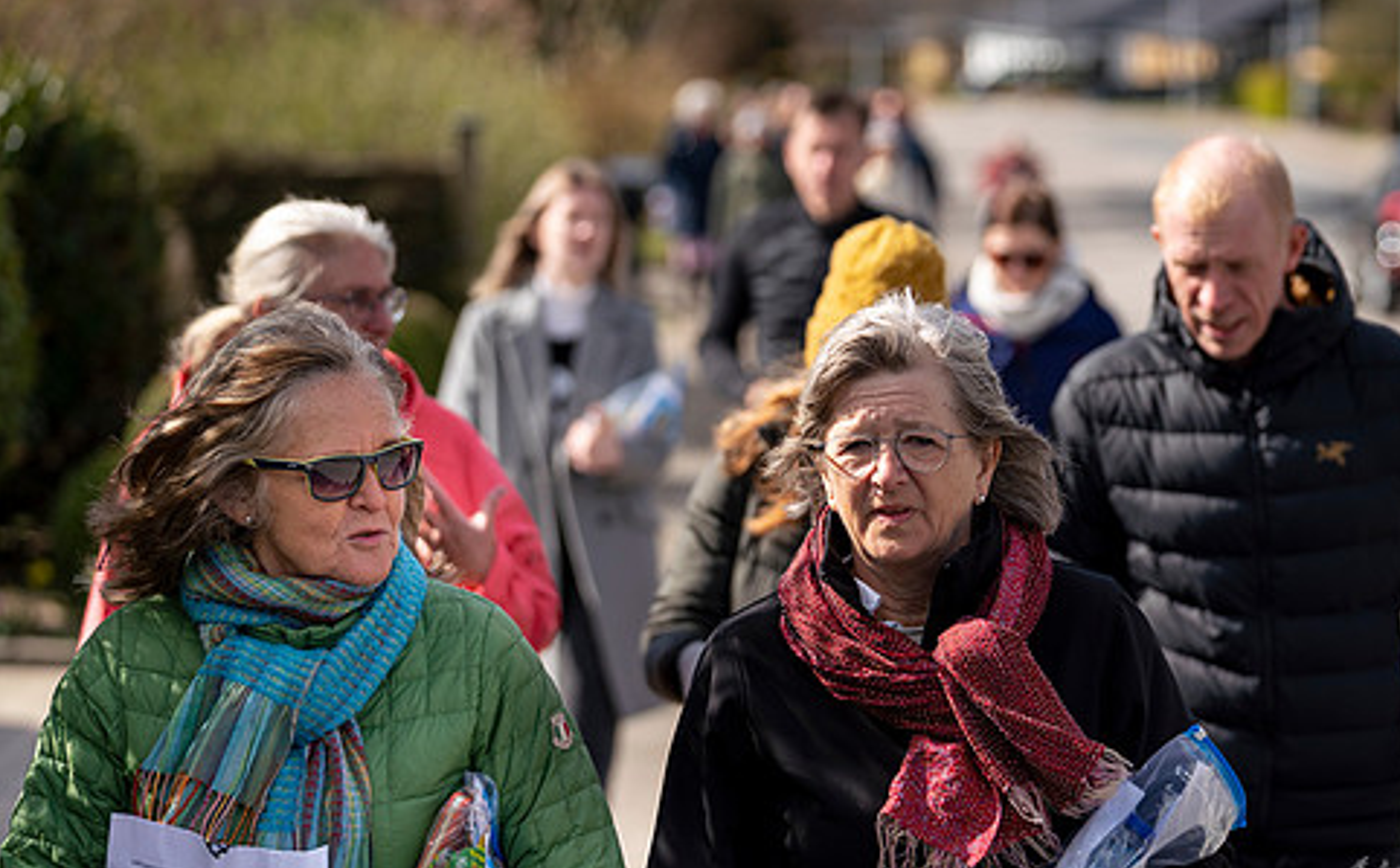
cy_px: 405
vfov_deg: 7.7
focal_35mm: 170
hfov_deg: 12.3
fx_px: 6473
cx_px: 914
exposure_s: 1/800
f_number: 3.5
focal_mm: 124
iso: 100
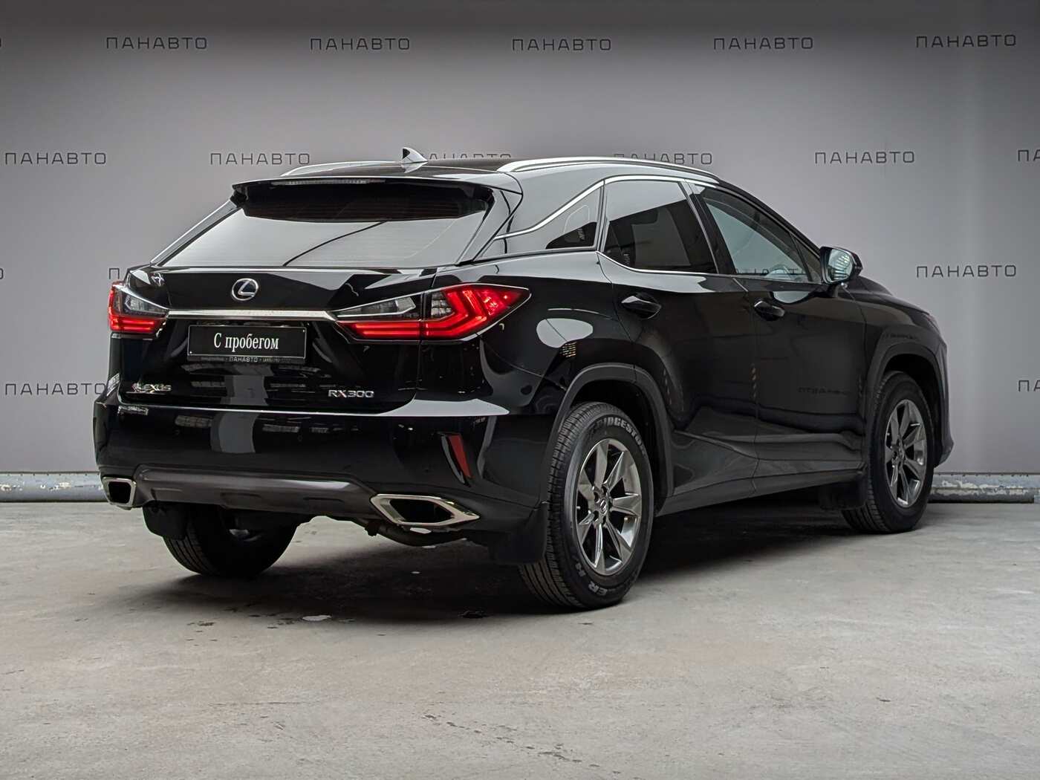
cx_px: 520
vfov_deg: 29.7
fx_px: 1472
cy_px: 390
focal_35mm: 49
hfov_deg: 38.9
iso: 35
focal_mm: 6.9
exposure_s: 1/301
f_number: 1.68
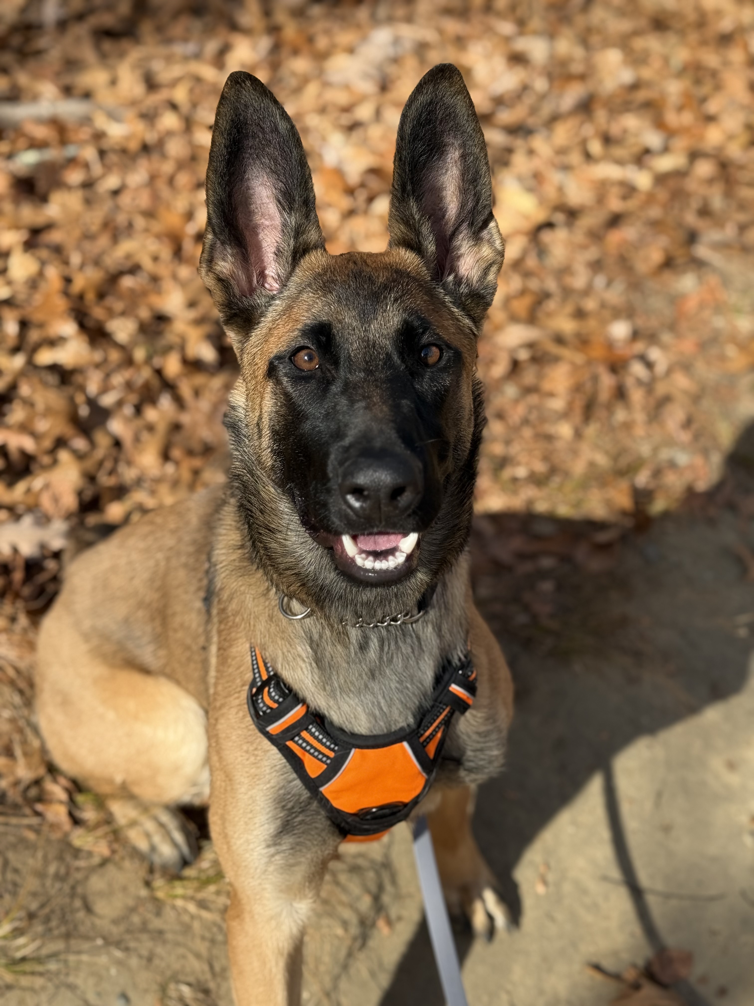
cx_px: 377
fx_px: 1394
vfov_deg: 39.7
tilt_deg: -35.2
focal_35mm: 48
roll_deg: -5.9
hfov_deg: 30.3
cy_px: 503
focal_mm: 6.76
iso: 80
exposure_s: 1/1642
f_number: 1.78
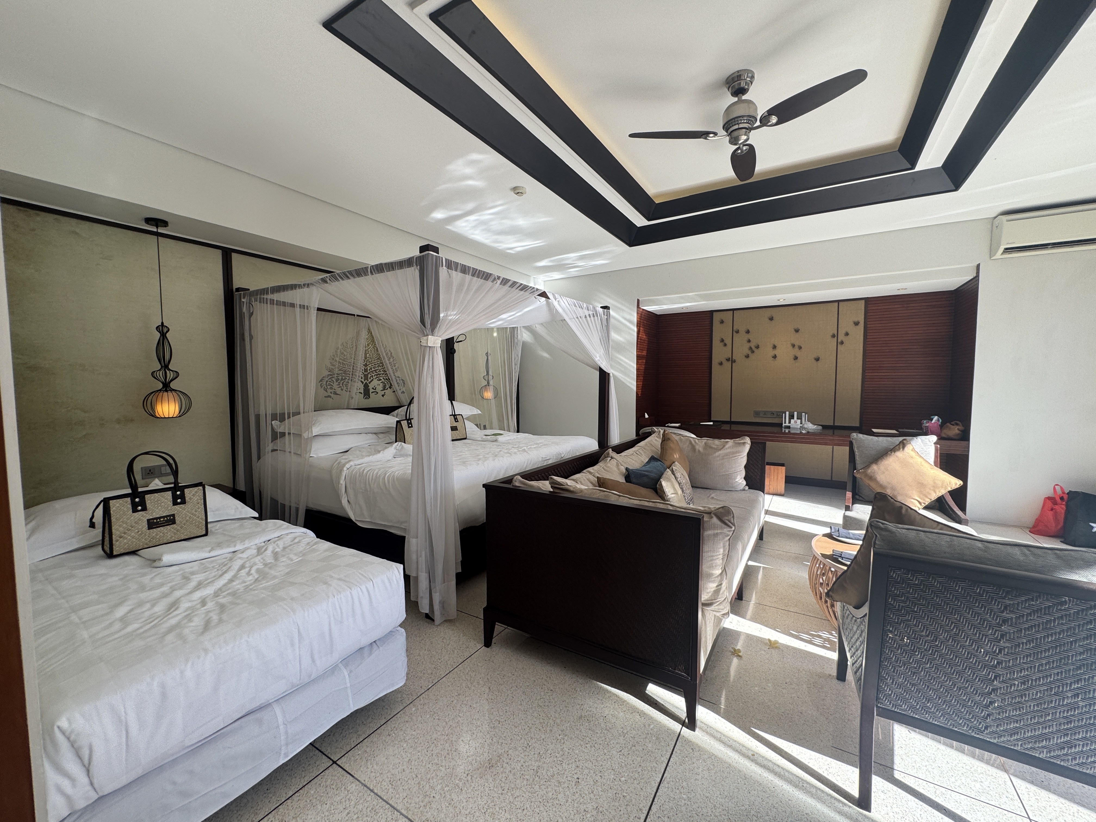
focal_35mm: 14
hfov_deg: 102.1
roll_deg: +0.1
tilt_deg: -4.0
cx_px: 548
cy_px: 411
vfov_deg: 85.7
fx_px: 443
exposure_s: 1/164
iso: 40
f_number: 2.2
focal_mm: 2.22
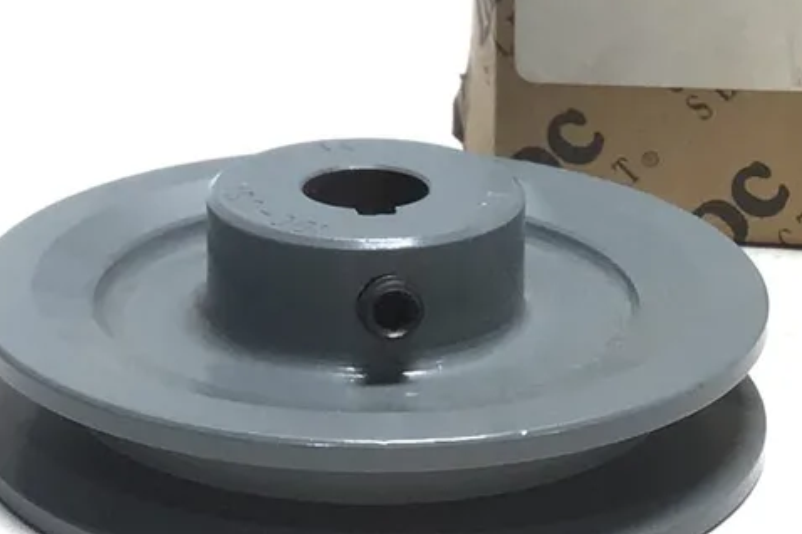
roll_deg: +0.8
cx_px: 268
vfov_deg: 9.8
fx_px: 3005
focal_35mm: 135
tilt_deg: -11.1
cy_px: -285
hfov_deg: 15.2
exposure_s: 1/120
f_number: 2.4
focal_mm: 3.3
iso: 40
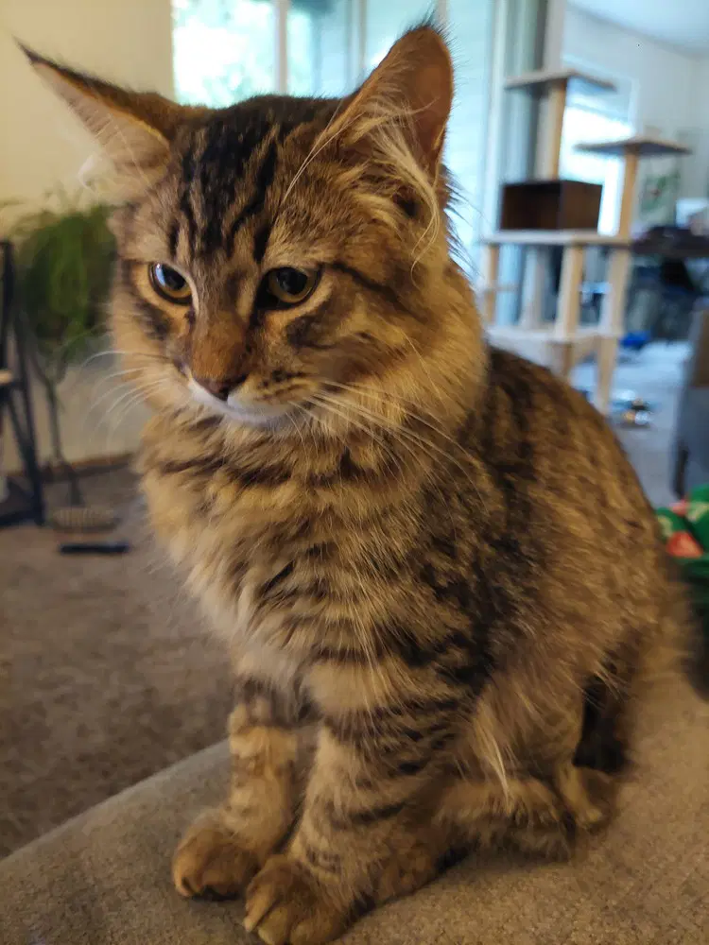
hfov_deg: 56.8
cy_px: 472
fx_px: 655
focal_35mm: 24
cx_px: 354
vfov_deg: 71.6
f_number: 1.8
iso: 500
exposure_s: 1/24
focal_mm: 5.23
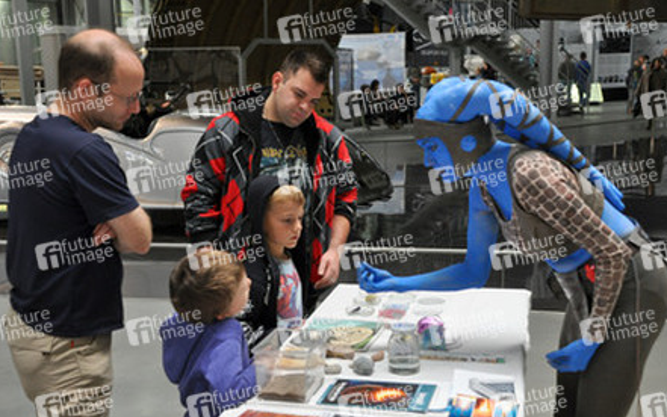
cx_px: 337
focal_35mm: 50
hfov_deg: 40.3
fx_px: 909
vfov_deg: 25.9
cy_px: 215
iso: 800
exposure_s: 1/60
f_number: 4.2
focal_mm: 32
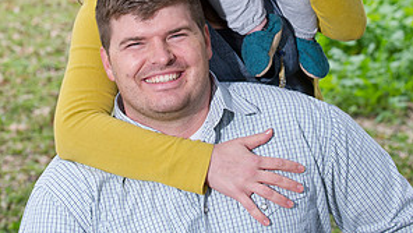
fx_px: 1567
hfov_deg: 15.0
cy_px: -15
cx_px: 206
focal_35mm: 143
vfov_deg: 8.4
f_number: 5.6
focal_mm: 90
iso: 800
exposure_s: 1/125
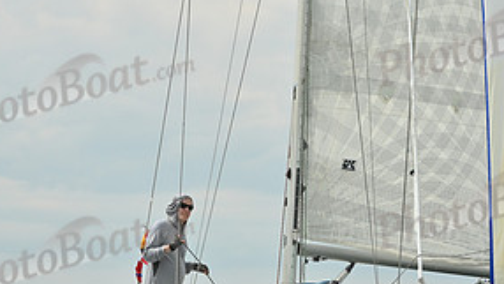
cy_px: 320
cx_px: 287
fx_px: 3970
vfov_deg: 4.1
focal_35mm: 297
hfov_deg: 7.3
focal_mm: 140
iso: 320
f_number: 9
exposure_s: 1/1600
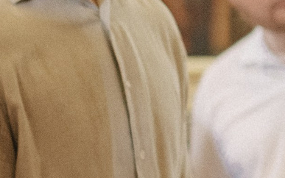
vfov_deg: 5.6
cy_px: 92
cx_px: -116
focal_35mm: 236
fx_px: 1833
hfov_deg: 8.7
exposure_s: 1/200
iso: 1250
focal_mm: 35
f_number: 1.4
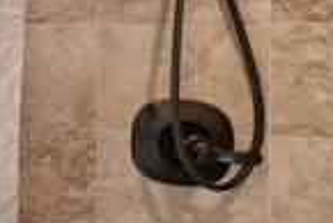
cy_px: 41
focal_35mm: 66
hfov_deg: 19.9
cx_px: -299
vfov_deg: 20.4
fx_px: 611
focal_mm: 10
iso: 400
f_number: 8
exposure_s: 1/25
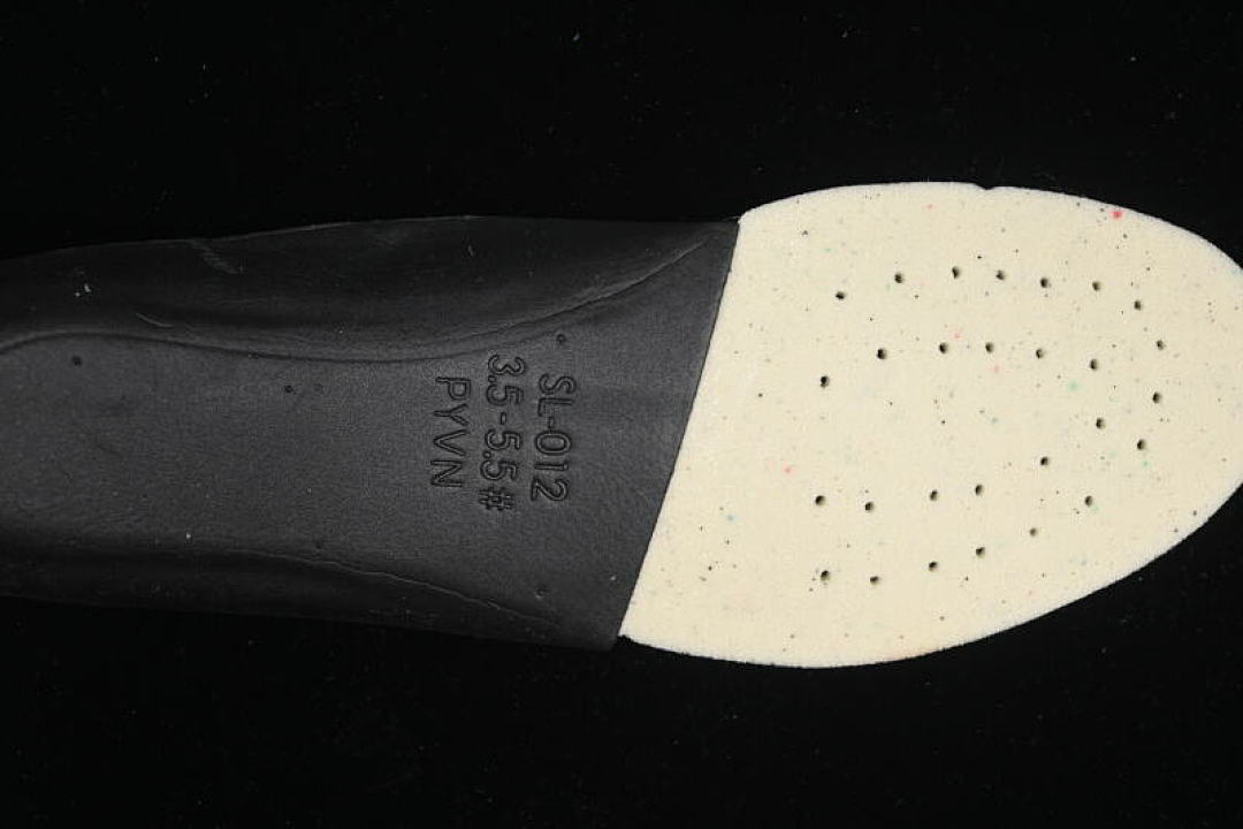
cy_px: 414
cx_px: 622
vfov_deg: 18.2
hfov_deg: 27.0
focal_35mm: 75
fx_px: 2589
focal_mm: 50
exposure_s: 1/80
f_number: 7.1
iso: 160
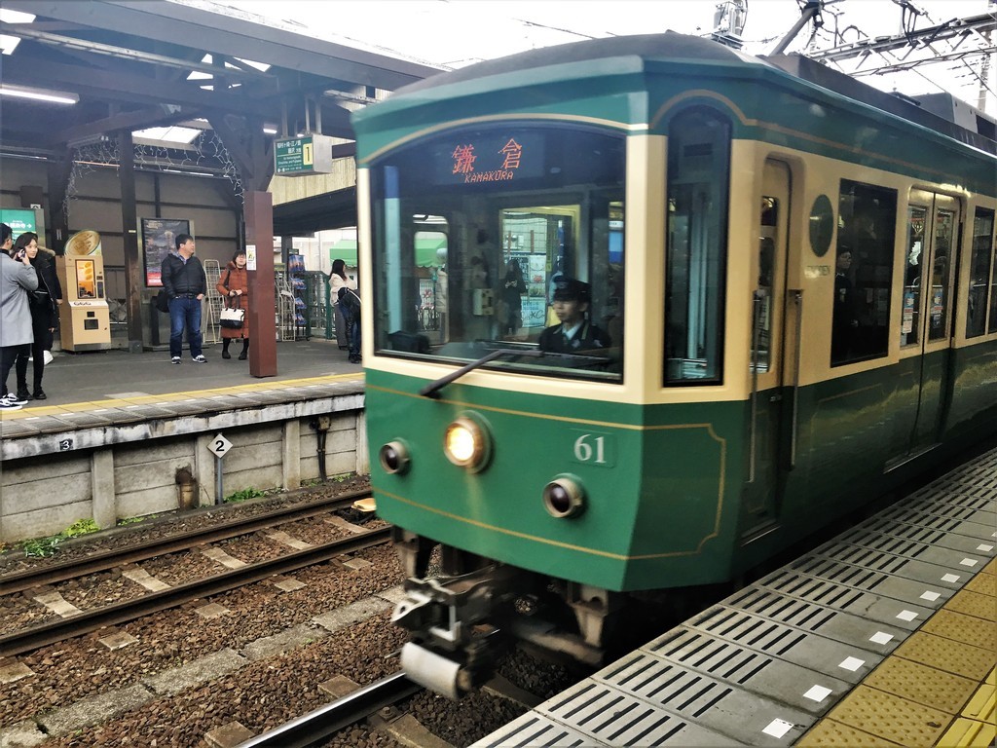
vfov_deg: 48.2
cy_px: 374
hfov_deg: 61.7
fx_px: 835
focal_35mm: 29
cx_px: 498
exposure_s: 1/40
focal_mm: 4.15
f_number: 2.2
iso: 25
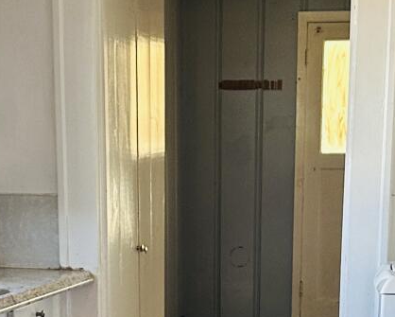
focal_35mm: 112
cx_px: 199
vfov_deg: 13.0
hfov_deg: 17.1
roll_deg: -1.2
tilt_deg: -13.2
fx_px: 1310
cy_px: 473
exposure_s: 1/121
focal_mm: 6.86
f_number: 1.78
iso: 200
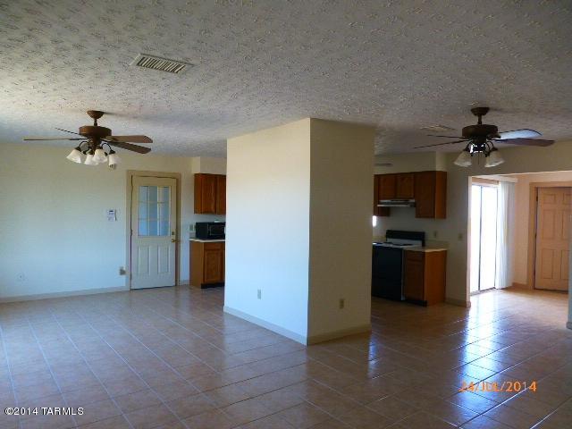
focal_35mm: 24
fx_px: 397
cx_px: 286
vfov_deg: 56.8
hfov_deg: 71.6
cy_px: 214
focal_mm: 4.3
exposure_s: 1/60
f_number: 3.3
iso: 200
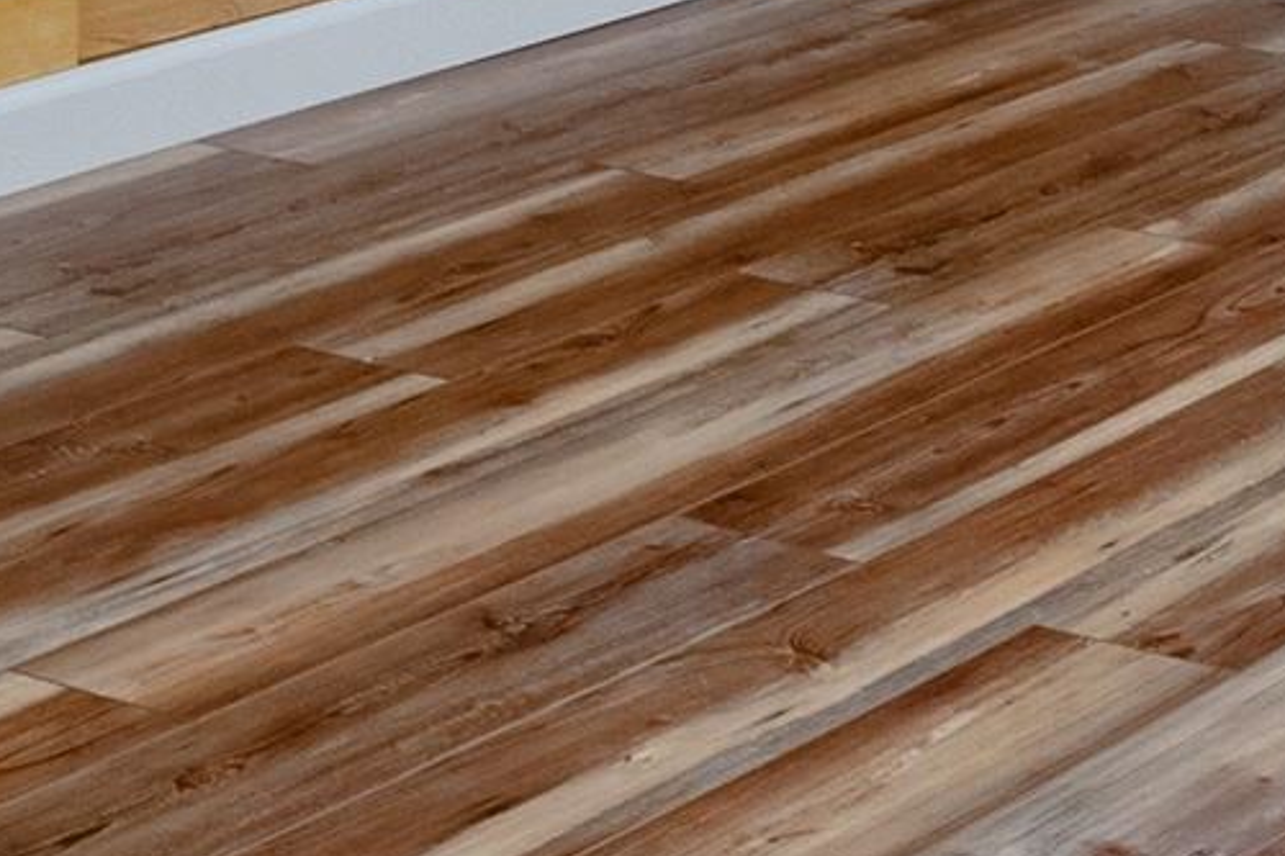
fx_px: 4603
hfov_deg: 15.6
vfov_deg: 9.8
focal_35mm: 129
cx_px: 1303
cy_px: -897
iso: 640
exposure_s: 1/200
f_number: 9
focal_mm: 14
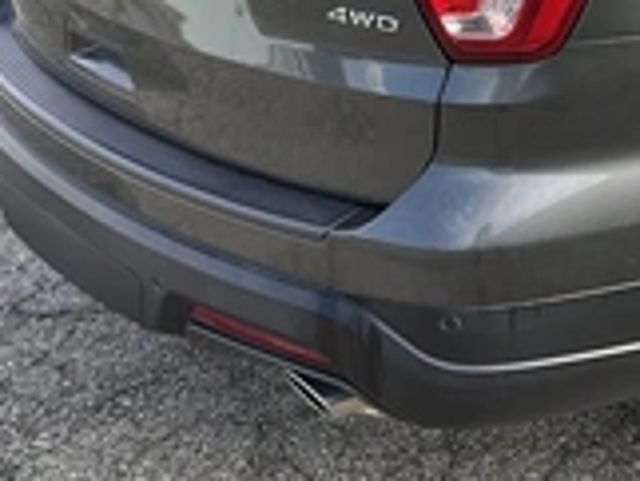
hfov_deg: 24.8
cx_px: 739
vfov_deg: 19.8
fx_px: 1332
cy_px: -8
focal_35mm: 72
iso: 25
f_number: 1.8
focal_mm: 3
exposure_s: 1/613
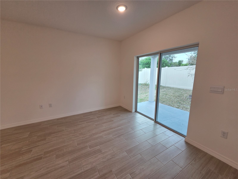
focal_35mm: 13
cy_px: 90
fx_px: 89
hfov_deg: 106.2
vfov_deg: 89.9
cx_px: 119
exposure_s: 1/120
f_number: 2.2
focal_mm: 2.2
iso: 100
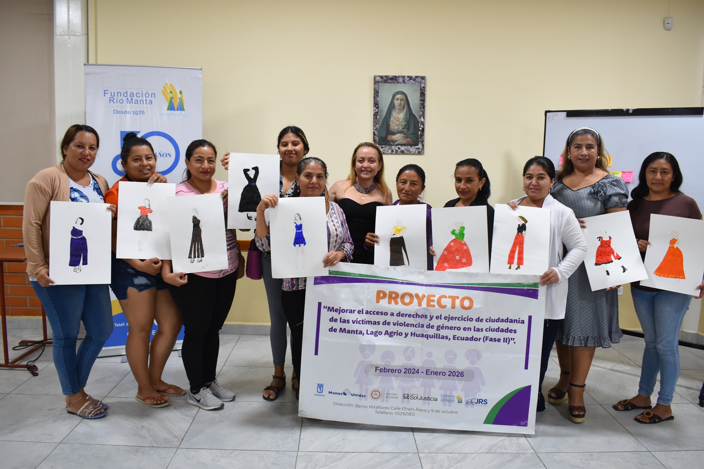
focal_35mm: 30
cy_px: 234
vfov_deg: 43.6
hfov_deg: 61.9
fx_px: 587
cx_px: 352
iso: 720
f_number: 4
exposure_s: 1/30
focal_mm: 20
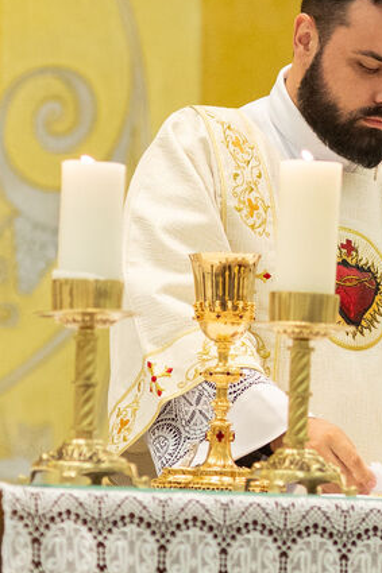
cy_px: 167
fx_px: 4285
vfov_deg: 7.7
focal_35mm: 269
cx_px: 373
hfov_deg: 5.1
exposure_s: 1/200
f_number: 3.2
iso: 2000
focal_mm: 85
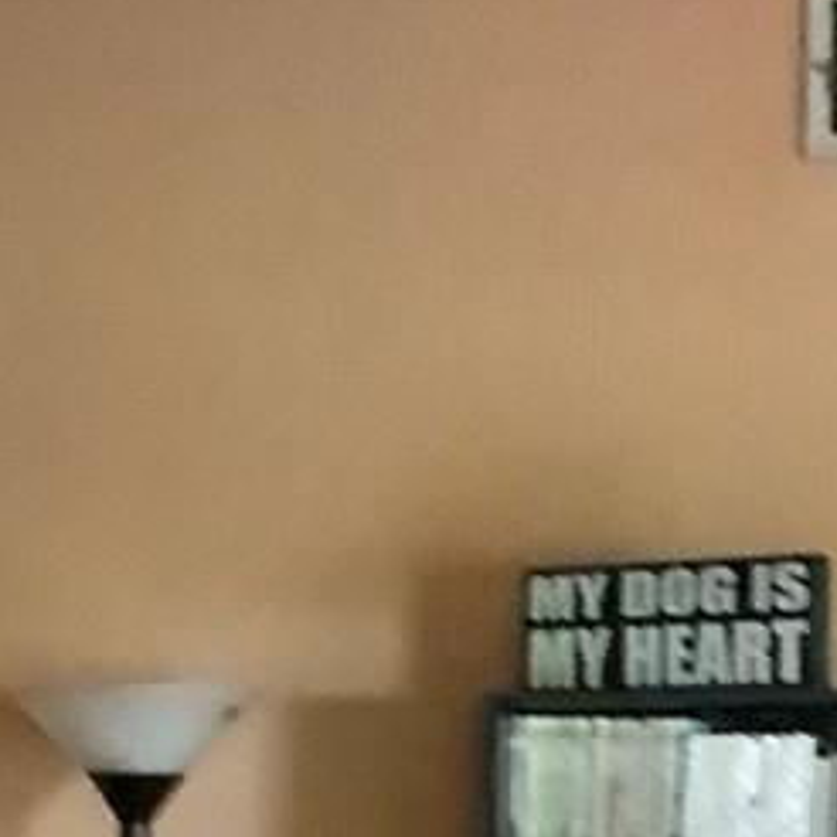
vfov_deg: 15.1
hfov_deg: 14.4
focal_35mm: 114
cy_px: 793
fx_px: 3119
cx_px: -388
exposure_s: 1/20
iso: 640
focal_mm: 3.3
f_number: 2.4
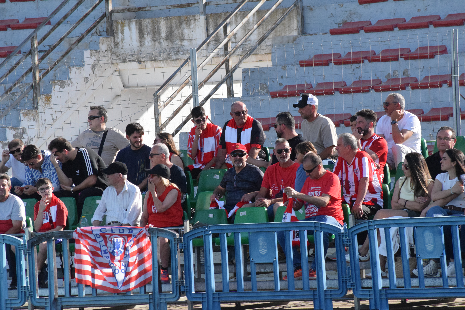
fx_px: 3875
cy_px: 155
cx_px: 232
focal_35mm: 300
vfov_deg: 4.6
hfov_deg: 6.9
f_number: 10
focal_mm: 200
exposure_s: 1/3200
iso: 3200
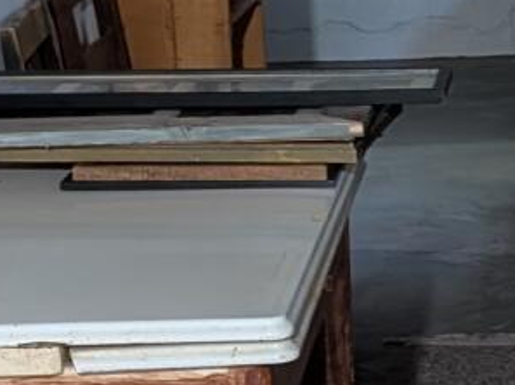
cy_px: 222
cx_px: 342
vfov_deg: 9.1
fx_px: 2407
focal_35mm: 162
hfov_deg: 12.2
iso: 651
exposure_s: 1/24
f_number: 1.68
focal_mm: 6.9
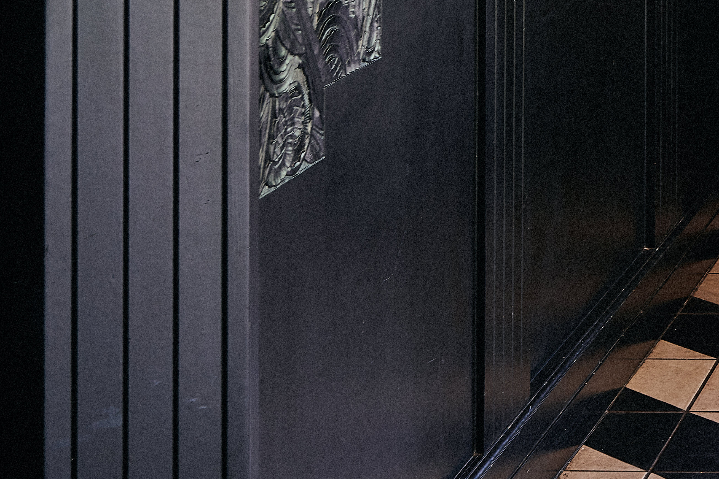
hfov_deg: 15.0
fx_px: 2477
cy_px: -360
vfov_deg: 10.5
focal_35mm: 124
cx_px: 1152
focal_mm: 35
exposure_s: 1.3
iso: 160
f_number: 7.1
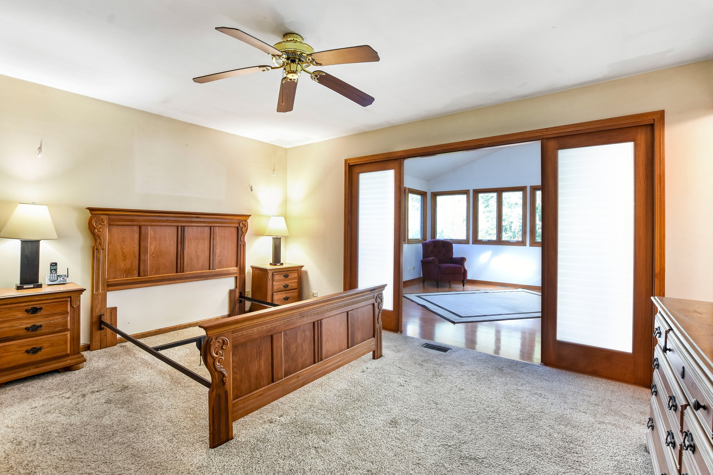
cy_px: 238
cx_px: 356
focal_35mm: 15
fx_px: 297
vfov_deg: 77.3
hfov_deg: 100.4
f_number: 8
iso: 500
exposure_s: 1.6
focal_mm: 10
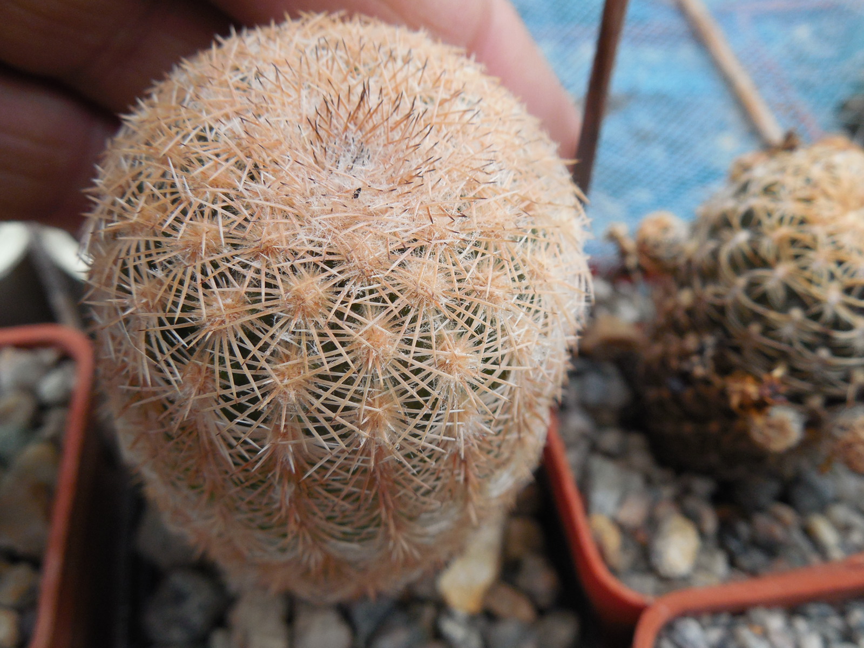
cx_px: 432
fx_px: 774
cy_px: 324
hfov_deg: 58.4
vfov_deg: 45.4
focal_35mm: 31
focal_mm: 5.6
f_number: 3.6
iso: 220
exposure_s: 1/30
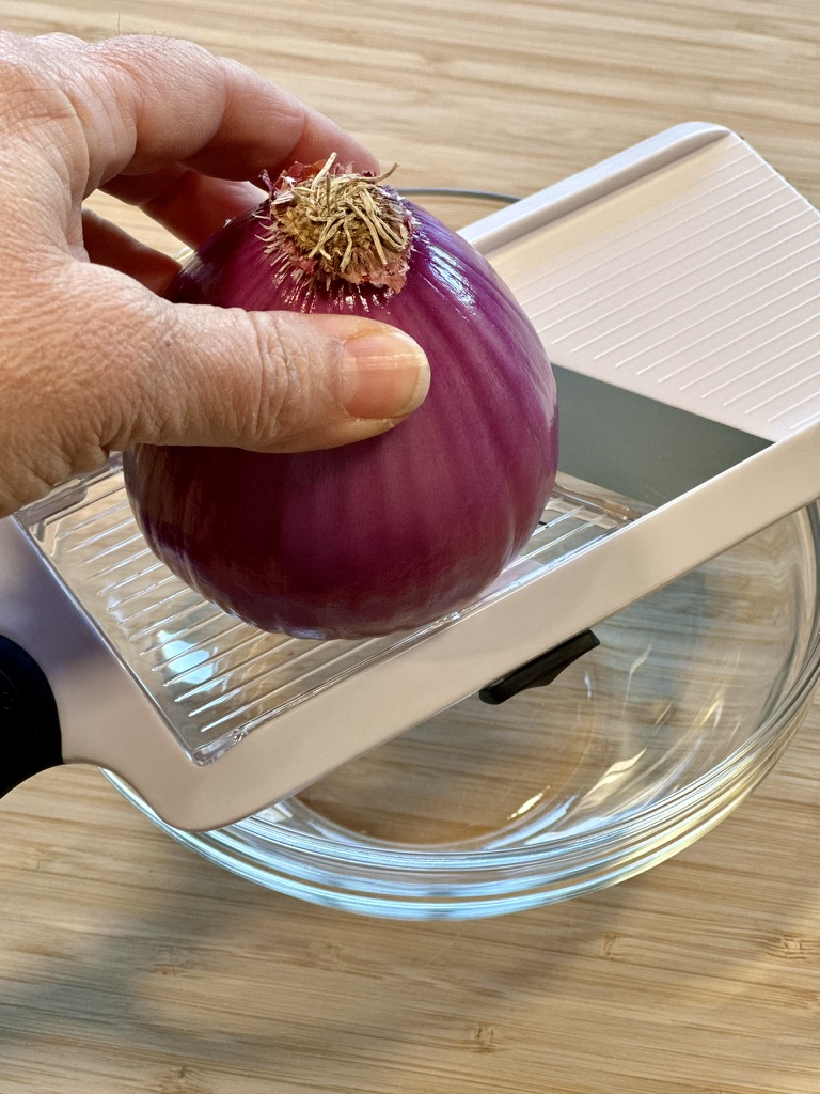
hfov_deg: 19.1
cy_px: 547
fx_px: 2432
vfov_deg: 25.3
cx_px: 410
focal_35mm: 77
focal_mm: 9
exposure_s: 1/120
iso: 250
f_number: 2.8
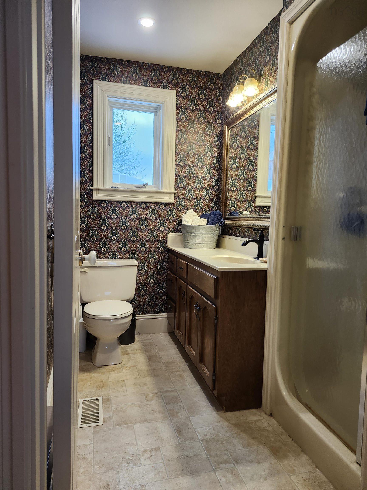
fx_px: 325
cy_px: 245
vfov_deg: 73.9
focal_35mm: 23
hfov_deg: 58.9
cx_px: 184
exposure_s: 1/120
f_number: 1.8
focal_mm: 5.54
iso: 200
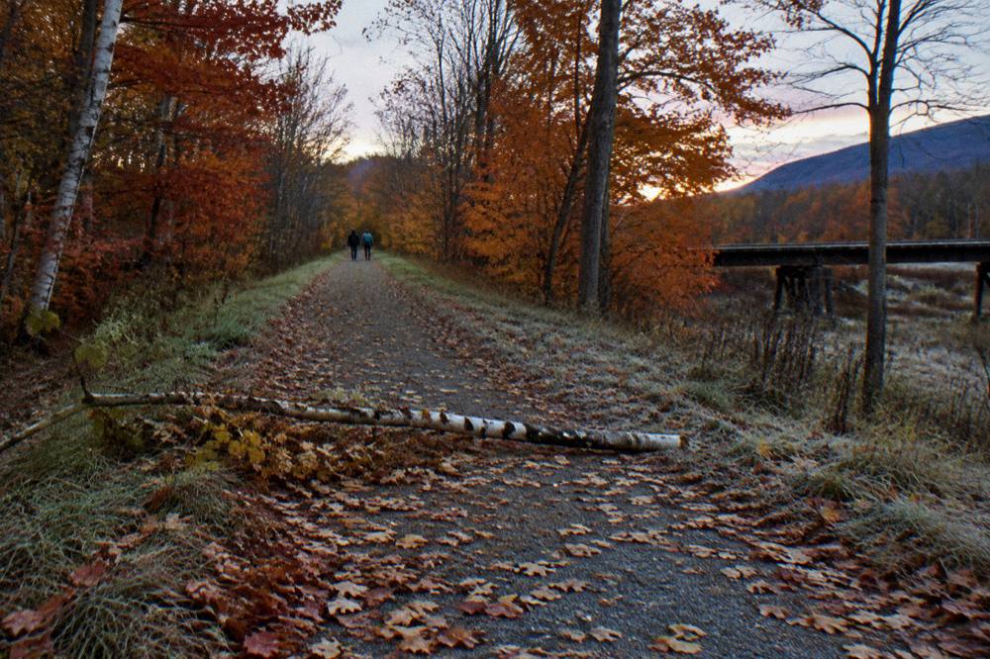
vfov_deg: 21.2
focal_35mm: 64
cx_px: 495
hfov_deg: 31.4
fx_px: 1759
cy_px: 330
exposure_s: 1/40
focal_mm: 64
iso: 5000
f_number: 5.6
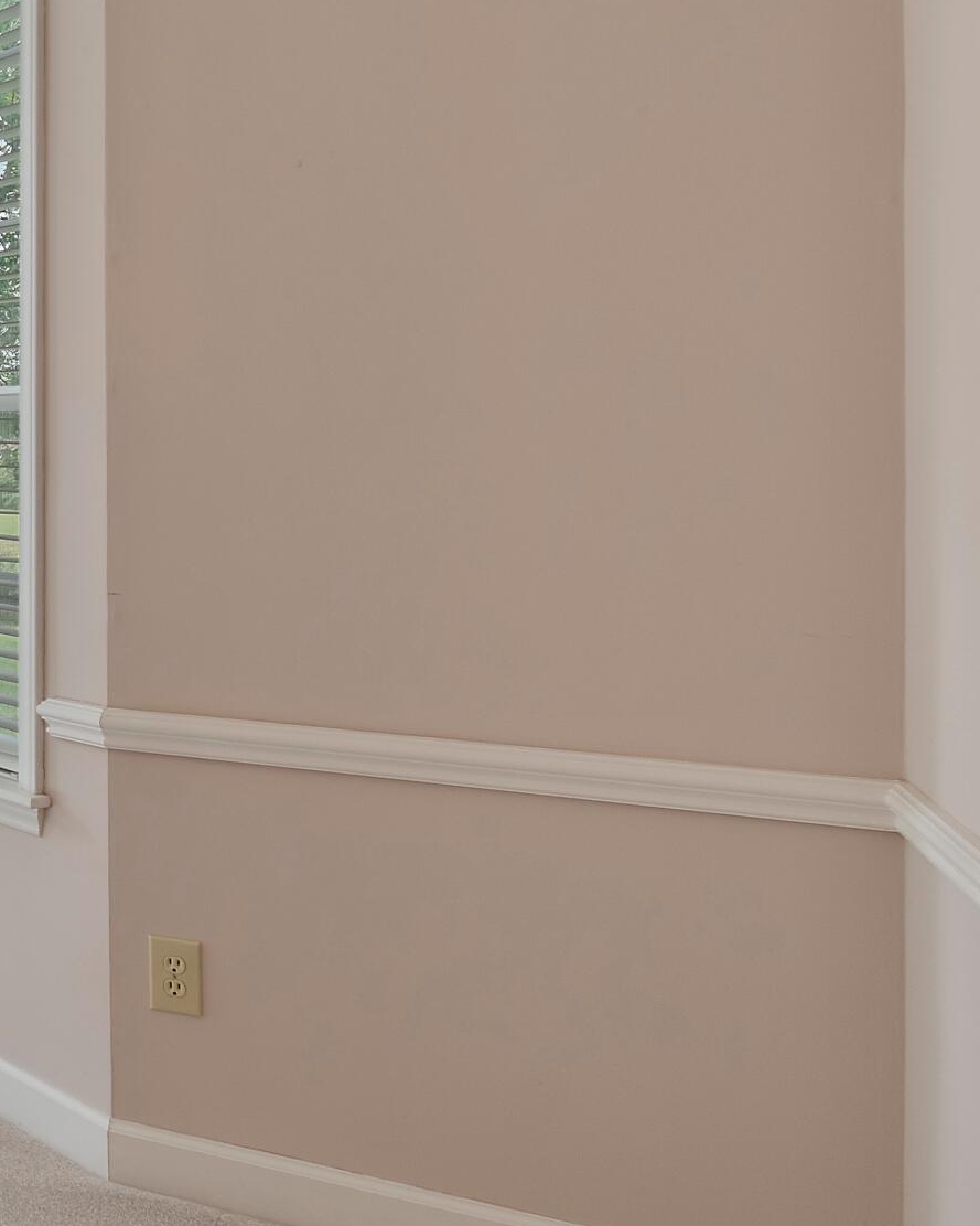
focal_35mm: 38
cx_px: -497
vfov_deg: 47.6
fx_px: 1378
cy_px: 471
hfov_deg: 27.2
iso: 100
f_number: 4.5
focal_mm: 10
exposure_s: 1/20
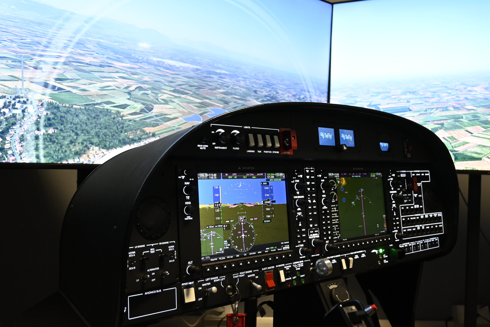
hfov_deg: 63.2
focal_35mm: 29
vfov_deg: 44.6
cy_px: 164
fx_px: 398
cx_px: 245
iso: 2800
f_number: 3.8
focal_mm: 19.5
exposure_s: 1/125
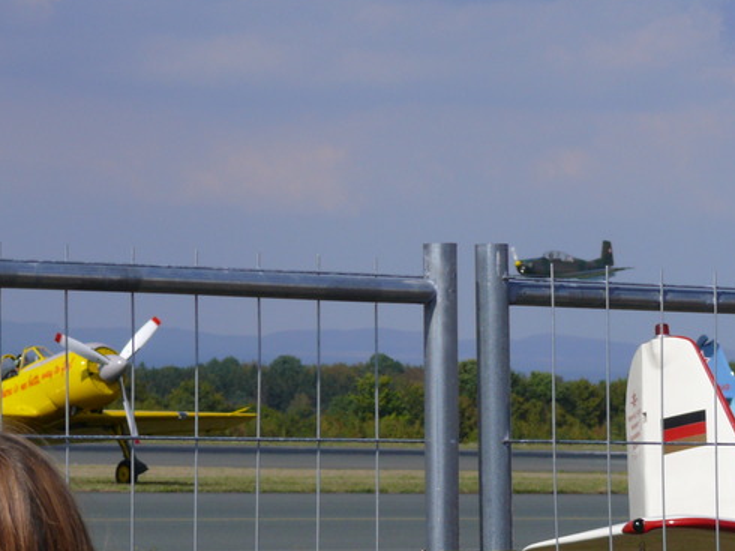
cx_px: 588
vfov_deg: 5.4
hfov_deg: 7.2
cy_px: 284
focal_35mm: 276
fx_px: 5857
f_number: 5.6
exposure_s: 1/1000
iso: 100
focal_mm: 35.7
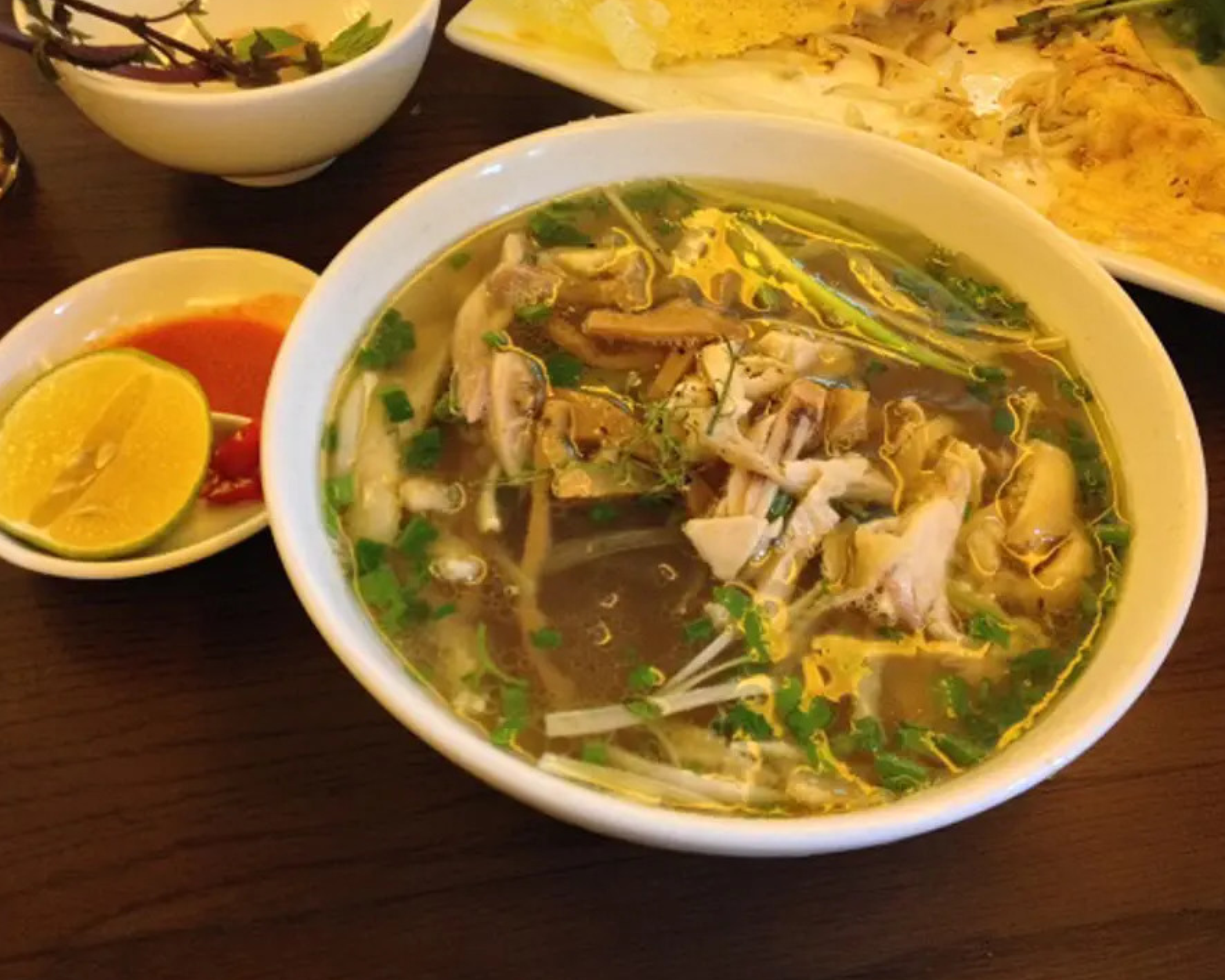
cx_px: 597
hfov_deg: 49.1
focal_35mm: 37
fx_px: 1342
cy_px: 490
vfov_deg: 40.1
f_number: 2.4
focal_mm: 4.28
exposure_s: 1/20
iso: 320
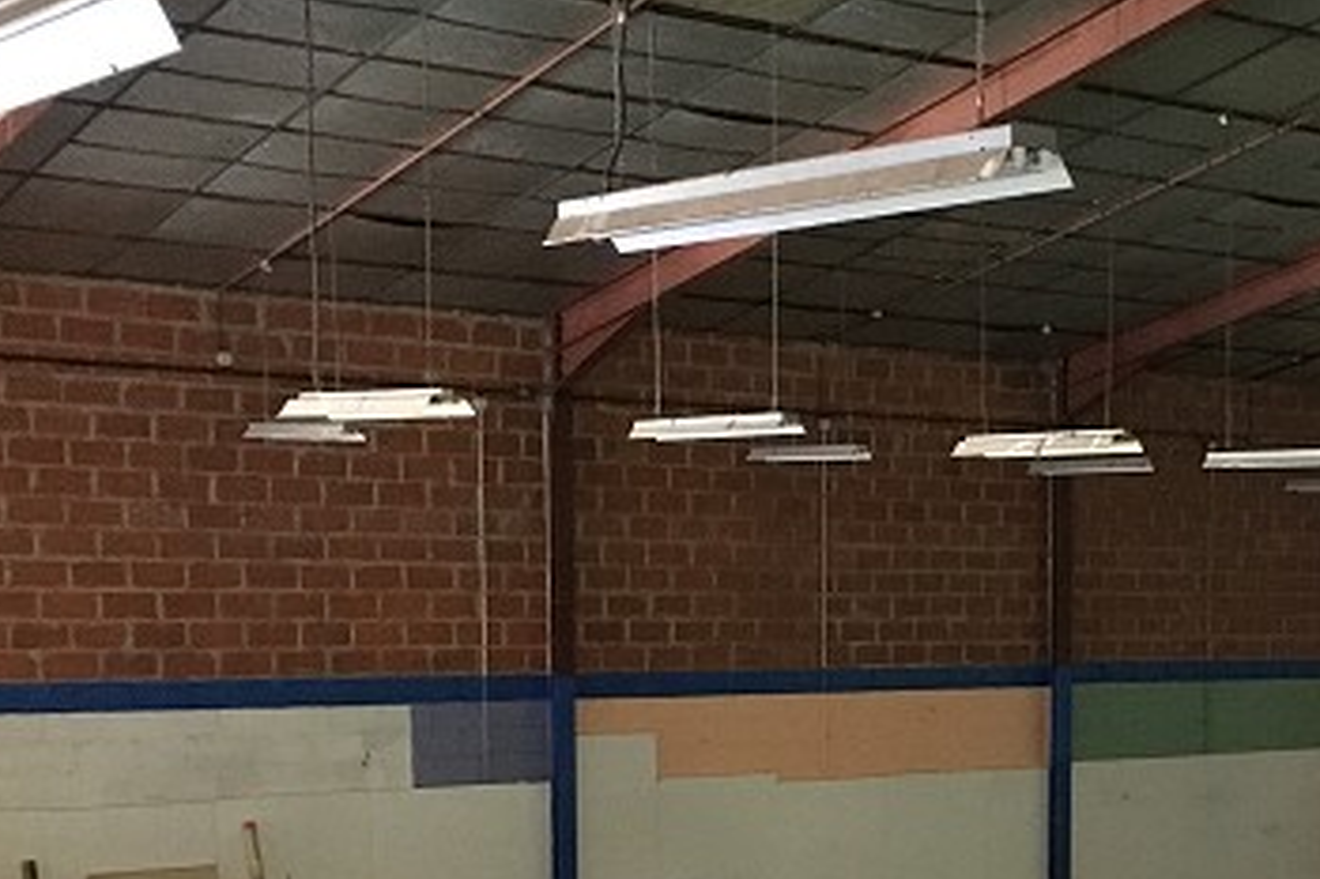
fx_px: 2529
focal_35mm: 69
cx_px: 1207
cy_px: 815
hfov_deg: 28.1
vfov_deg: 19.3
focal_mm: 4.15
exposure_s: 1/17
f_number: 2.2
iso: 320
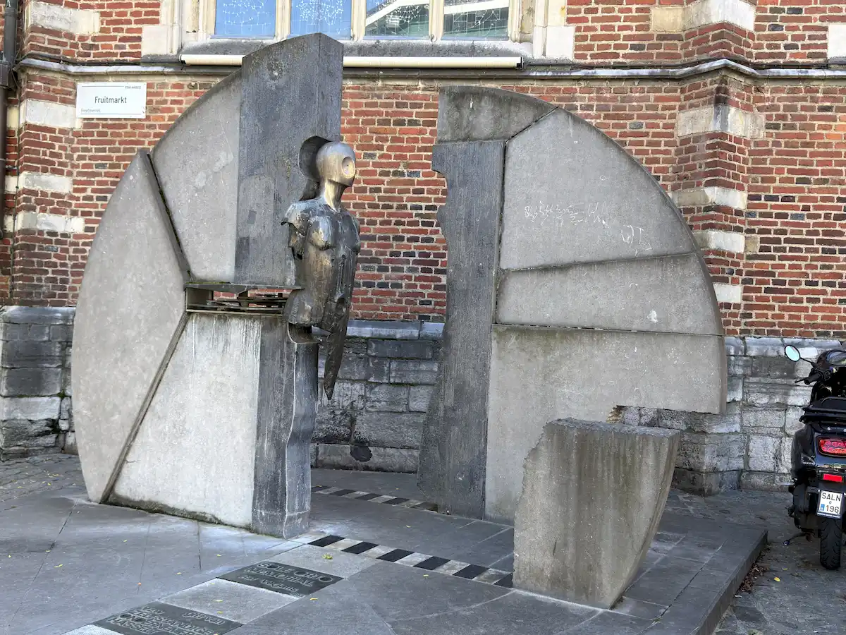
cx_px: 423
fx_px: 855
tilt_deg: -1.7
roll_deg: -2.8
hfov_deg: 52.6
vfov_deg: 40.7
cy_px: 318
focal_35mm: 35
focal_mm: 6.76
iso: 64
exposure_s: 1/240
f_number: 1.78
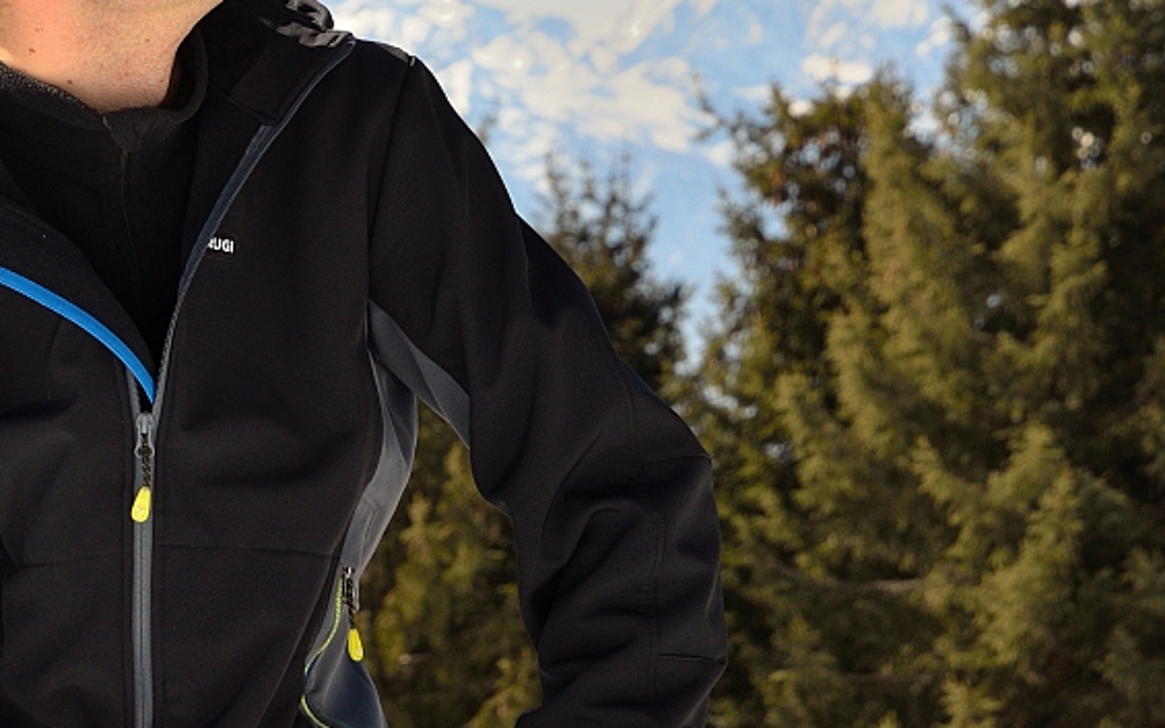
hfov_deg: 8.9
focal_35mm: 235
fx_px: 7458
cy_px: 105
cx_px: 161
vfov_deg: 5.6
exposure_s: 1/500
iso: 400
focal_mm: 85
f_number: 11
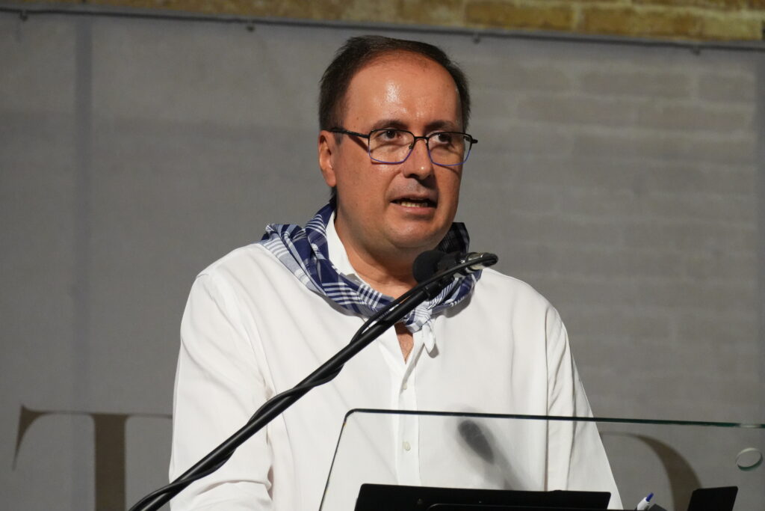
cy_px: 256
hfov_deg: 8.4
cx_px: 382
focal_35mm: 244
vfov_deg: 5.6
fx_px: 5196
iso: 5000
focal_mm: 163
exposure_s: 1/160
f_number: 9
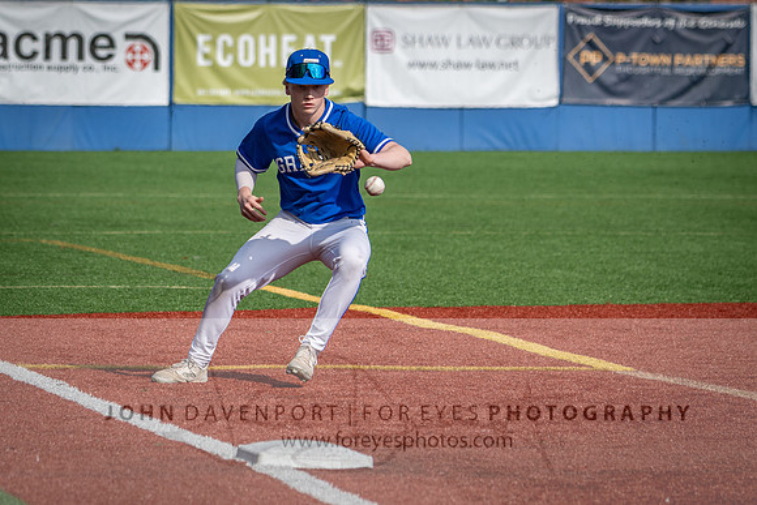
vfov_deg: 4.1
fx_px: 7039
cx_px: 365
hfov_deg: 6.2
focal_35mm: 335
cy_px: 174
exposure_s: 1/1600
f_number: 5.3
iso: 140
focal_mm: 185
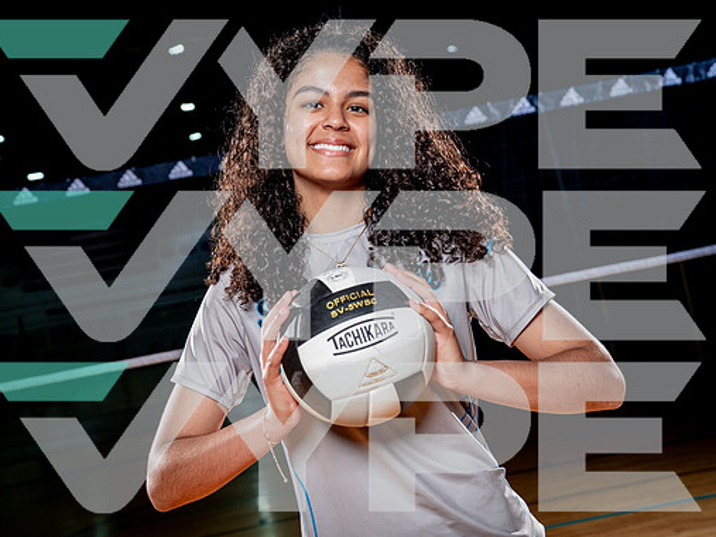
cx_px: 346
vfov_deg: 23.6
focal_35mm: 62
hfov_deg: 31.2
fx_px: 1282
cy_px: 266
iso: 250
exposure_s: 1/250
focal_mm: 55
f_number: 5.6
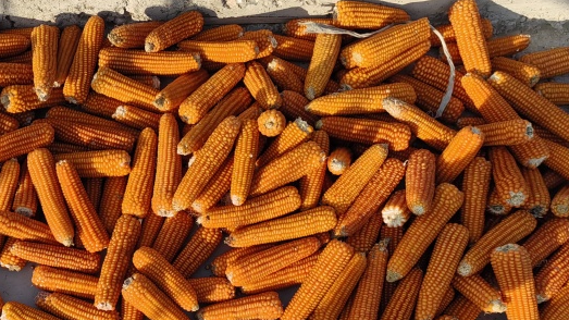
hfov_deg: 44.1
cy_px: 238
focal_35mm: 45
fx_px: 679
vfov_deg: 26.2
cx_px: 150
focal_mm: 5.52
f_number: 1.9
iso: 50
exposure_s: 1/1600
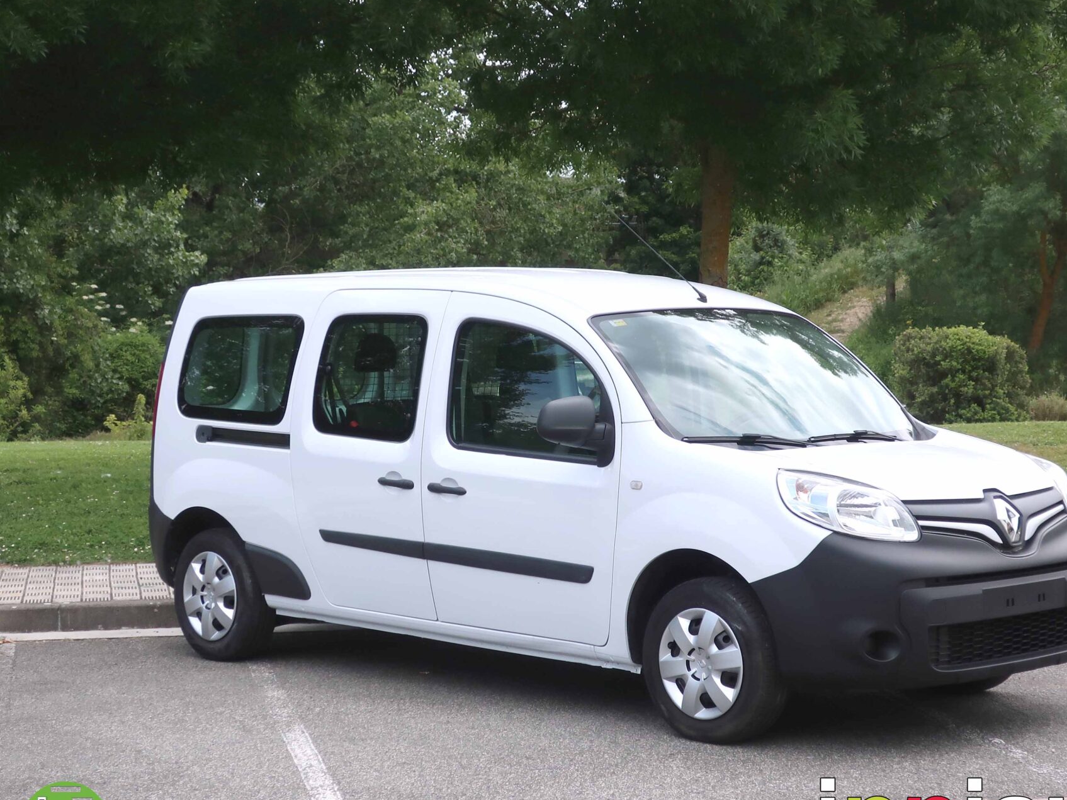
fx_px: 894
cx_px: 604
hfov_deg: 61.4
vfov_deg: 48.2
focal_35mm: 29
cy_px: 440
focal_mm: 6.86
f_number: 1.8
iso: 80
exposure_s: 1/3200
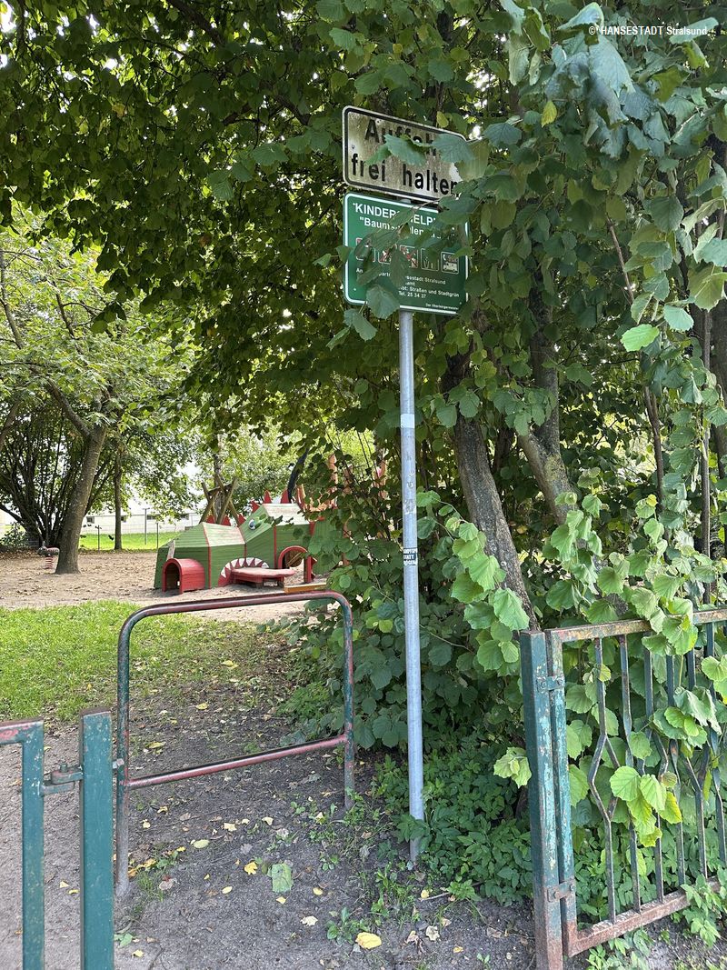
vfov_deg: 71.6
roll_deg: +0.7
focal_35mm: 24
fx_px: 672
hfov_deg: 56.8
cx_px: 364
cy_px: 485
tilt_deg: +2.6
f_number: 1.78
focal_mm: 6.86
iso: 160
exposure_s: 1/121
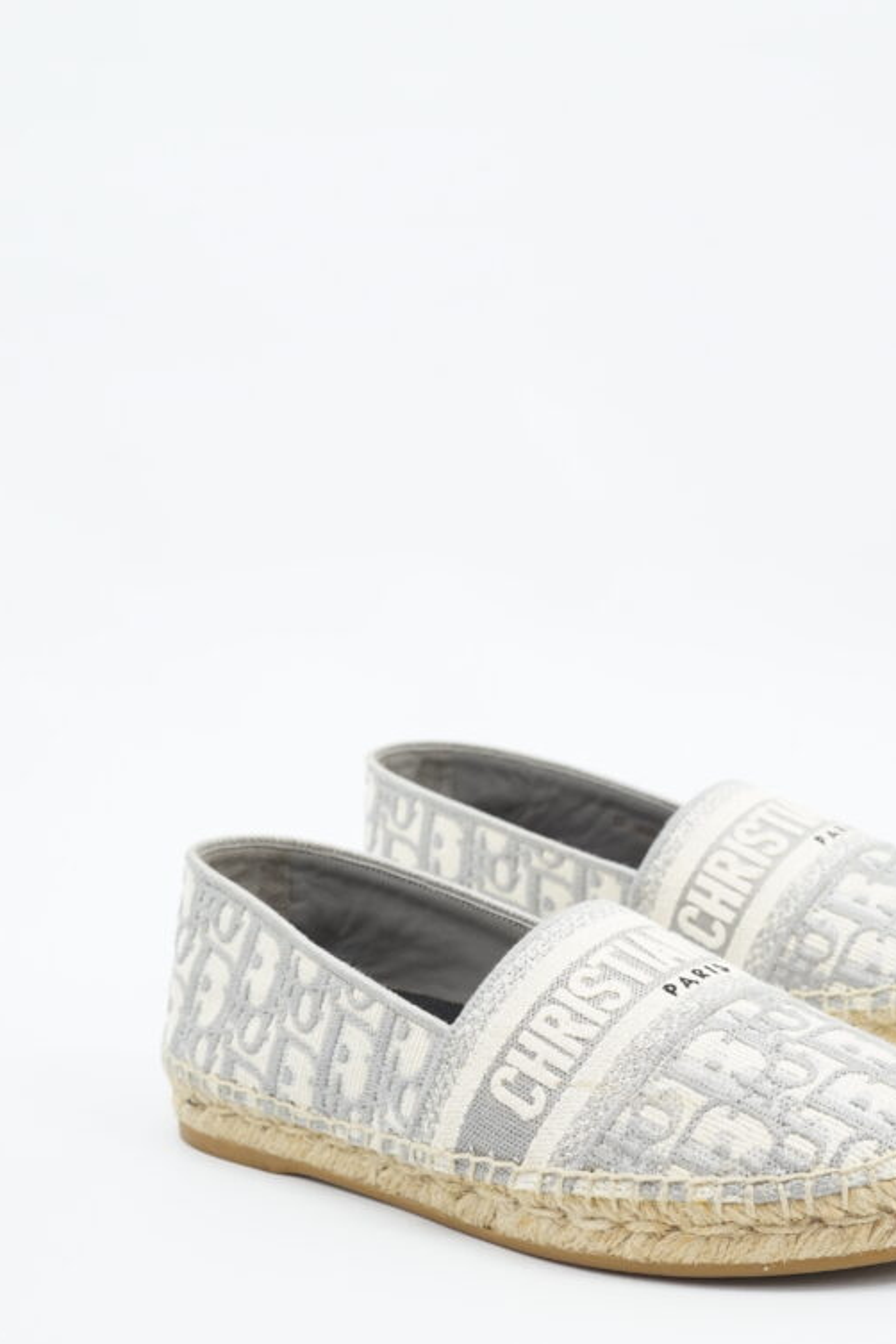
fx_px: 2538
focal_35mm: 68
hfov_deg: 19.9
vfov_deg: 29.5
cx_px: 601
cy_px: 871
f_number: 9
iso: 640
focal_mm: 50
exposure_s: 1/8
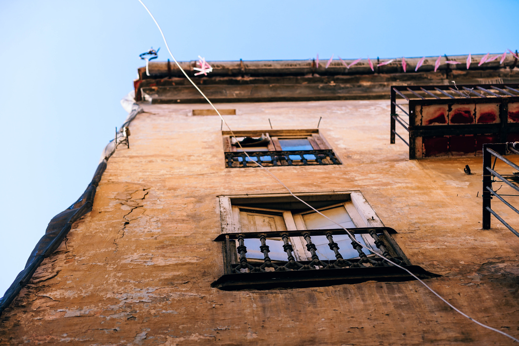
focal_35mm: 85
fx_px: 1225
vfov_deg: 16.1
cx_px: 260
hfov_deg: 23.9
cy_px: 173
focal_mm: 85
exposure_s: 1/160
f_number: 4
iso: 100
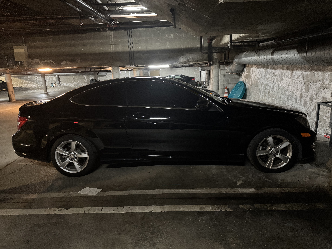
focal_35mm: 24
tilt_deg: -14.8
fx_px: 230
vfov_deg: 56.8
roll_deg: +1.4
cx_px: 166
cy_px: 124
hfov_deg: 71.6
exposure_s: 1/24
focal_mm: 6.76
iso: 1600
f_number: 1.78
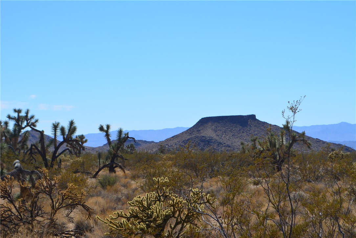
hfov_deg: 24.6
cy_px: 119
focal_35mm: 82
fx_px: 816
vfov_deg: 16.6
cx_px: 178
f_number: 11
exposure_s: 1/500
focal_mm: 55
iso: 200
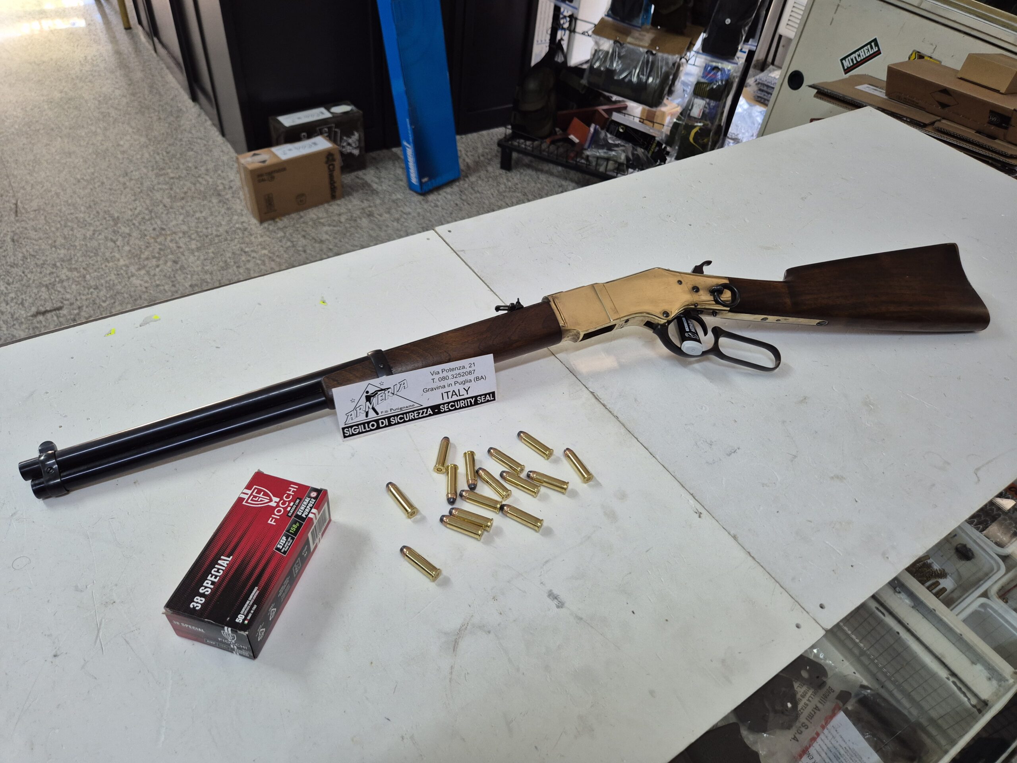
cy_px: 382
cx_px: 508
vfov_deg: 58.9
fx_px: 676
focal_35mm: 23
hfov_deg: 73.9
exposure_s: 1/100
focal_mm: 5.4
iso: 200
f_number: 1.8
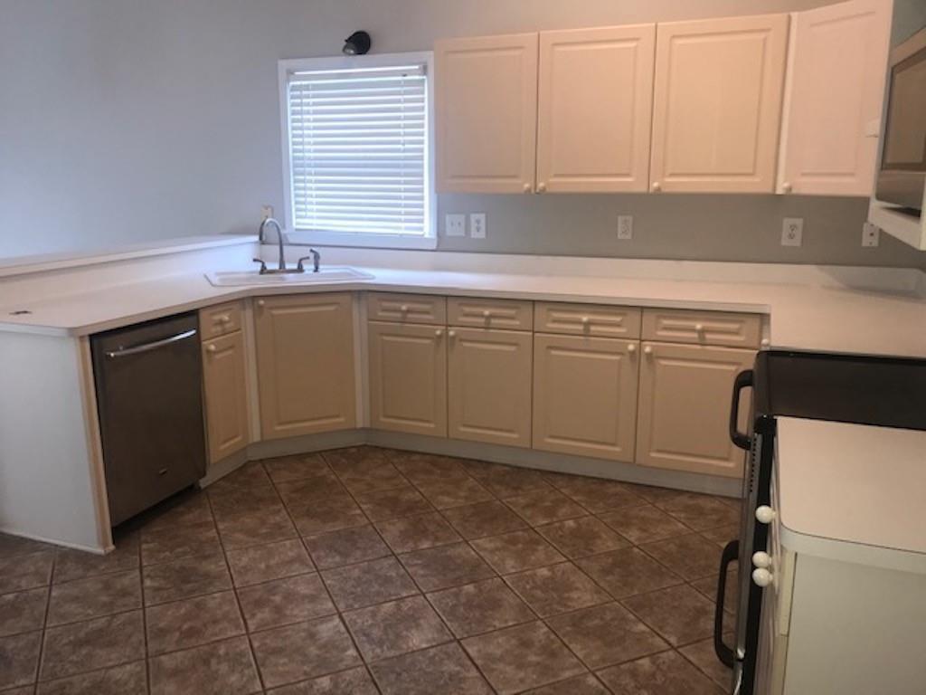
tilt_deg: -13.2
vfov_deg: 49.7
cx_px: 463
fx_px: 749
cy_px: 348
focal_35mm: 28
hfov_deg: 63.4
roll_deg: -0.4
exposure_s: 1/30
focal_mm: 3.99
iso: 32
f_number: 1.8
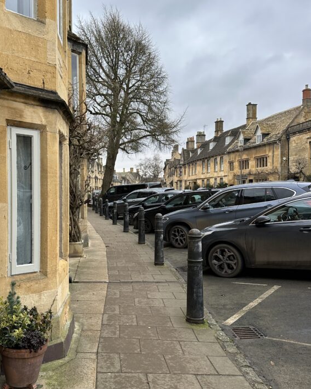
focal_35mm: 34
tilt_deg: -0.1
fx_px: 392
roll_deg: -0.3
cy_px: 207
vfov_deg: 52.8
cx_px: 113
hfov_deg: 42.9
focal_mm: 6.86
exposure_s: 1/121
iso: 80
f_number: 1.78
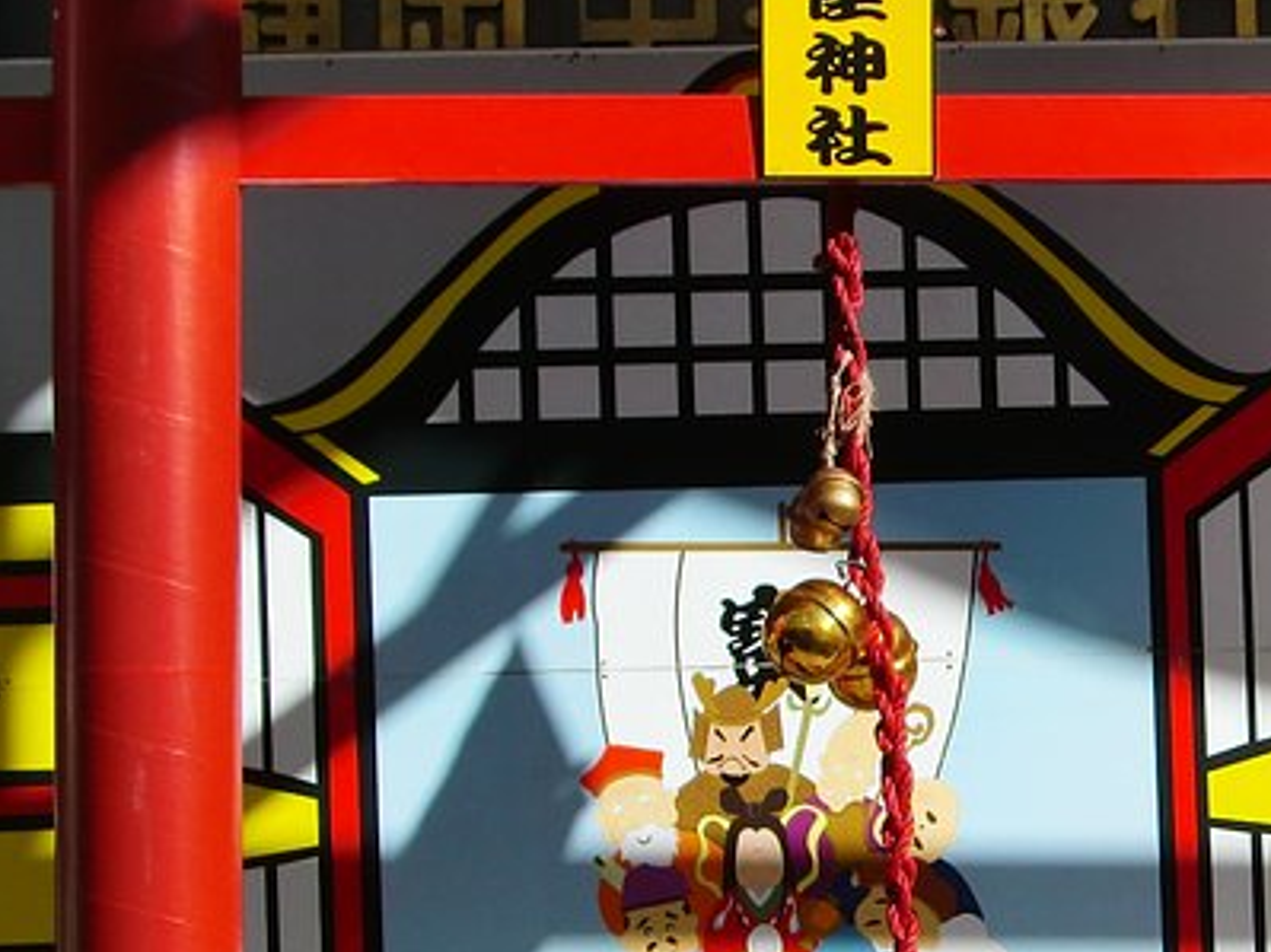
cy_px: 656
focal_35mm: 118
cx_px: 1185
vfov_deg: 12.5
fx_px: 4331
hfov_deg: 16.4
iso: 64
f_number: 8.8
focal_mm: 8.2
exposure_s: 1/160
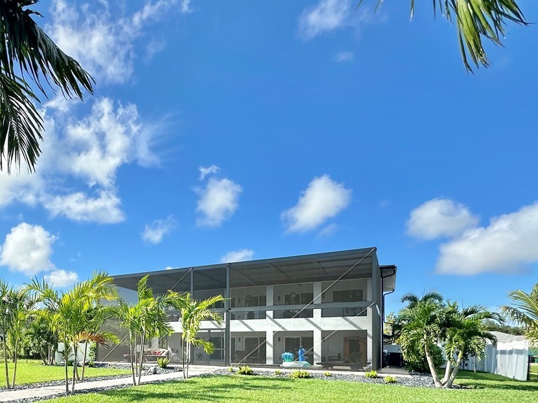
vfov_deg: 47.6
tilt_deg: +1.6
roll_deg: -1.2
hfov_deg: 59.0
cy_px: 340
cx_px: 89
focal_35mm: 27
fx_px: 420
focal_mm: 2.22
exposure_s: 1/1855
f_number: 2.2
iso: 40
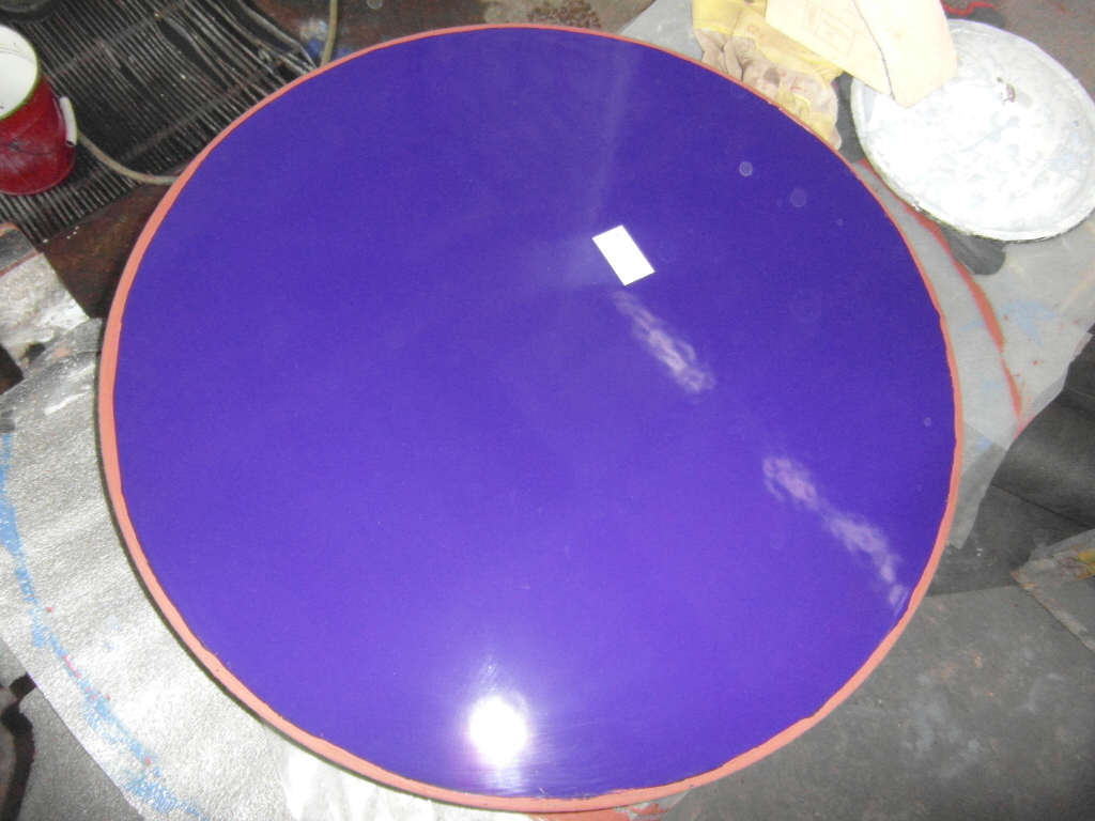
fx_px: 759
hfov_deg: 71.6
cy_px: 410
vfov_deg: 56.8
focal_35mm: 24
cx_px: 548
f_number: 3.2
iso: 480
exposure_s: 1/30
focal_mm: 4
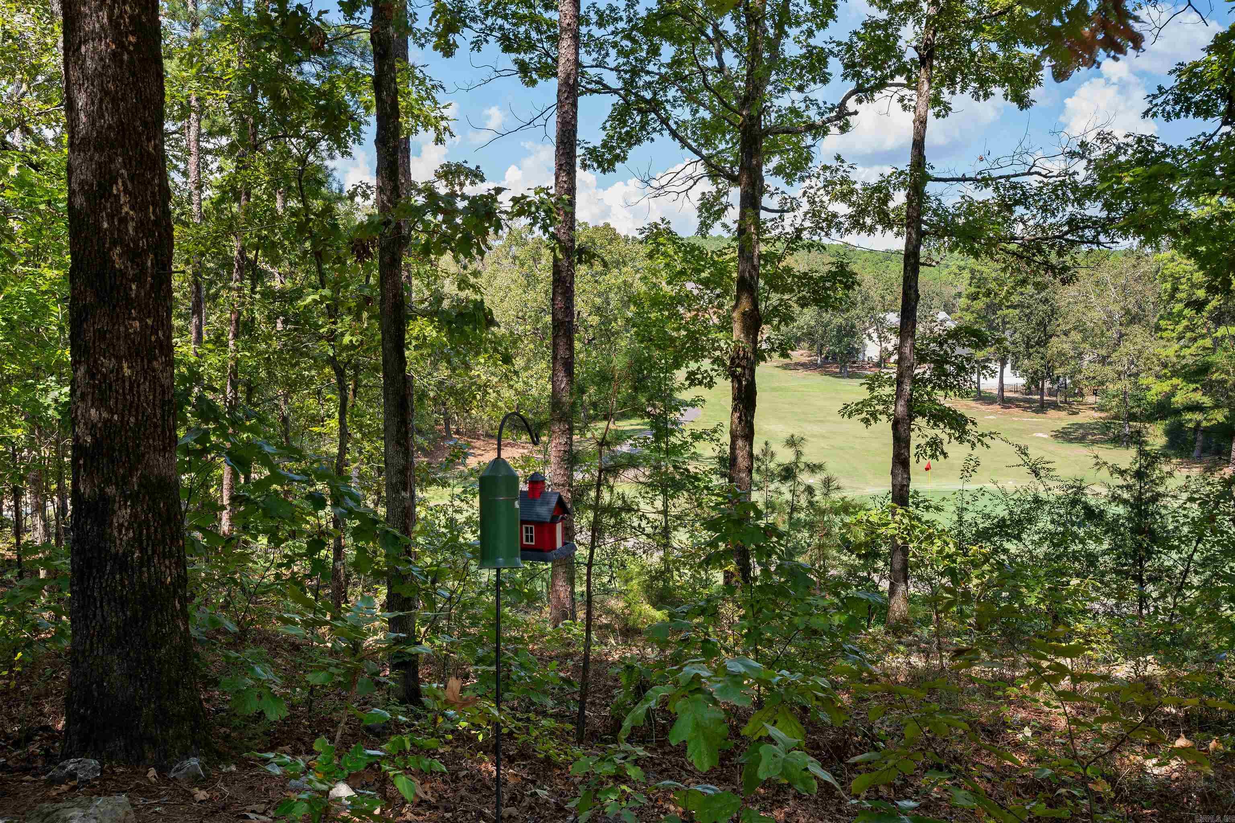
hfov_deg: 61.9
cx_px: 618
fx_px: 1029
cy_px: 412
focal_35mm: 30
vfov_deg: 43.6
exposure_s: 1/40
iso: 200
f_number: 8
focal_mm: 30
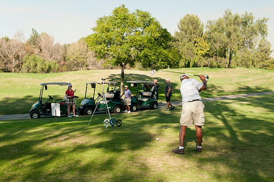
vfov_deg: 34.1
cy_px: 91
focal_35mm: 39
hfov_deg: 49.6
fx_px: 296
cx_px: 137
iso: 160
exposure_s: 1/125
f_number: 5.6
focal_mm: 26
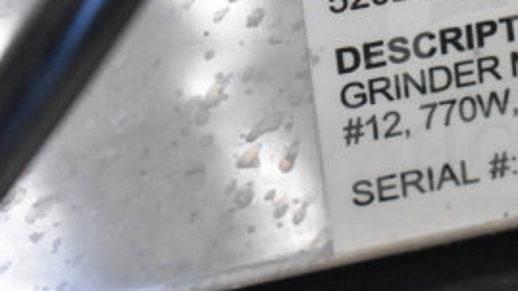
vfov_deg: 6.2
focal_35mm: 196
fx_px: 2693
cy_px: 43
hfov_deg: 10.9
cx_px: 553
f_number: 5.6
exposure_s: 1/100
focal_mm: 55
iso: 11400
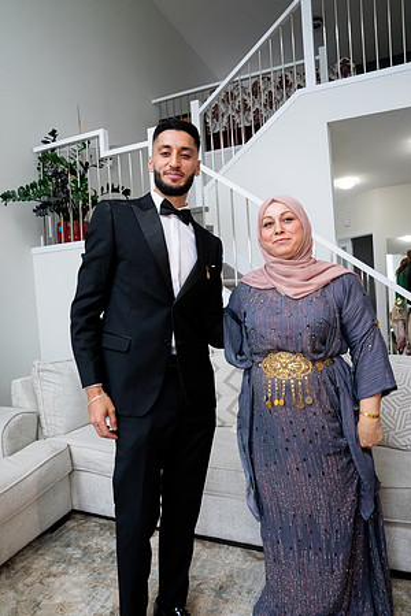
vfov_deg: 73.7
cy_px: 308
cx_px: 206
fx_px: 411
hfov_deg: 53.1
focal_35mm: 24
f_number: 9
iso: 6400
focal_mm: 24
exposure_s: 1/160
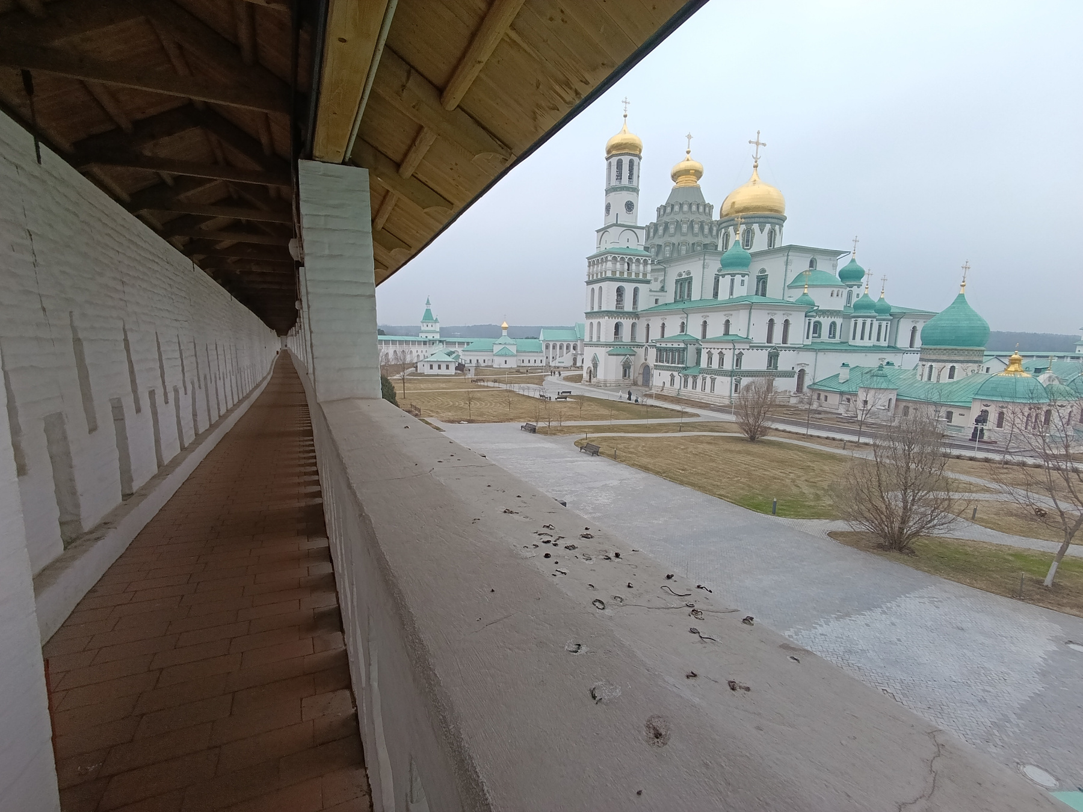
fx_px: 501
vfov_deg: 78.1
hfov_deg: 94.5
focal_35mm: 16
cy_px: 406
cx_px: 542
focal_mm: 1.65
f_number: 2.2
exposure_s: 1/117
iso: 50
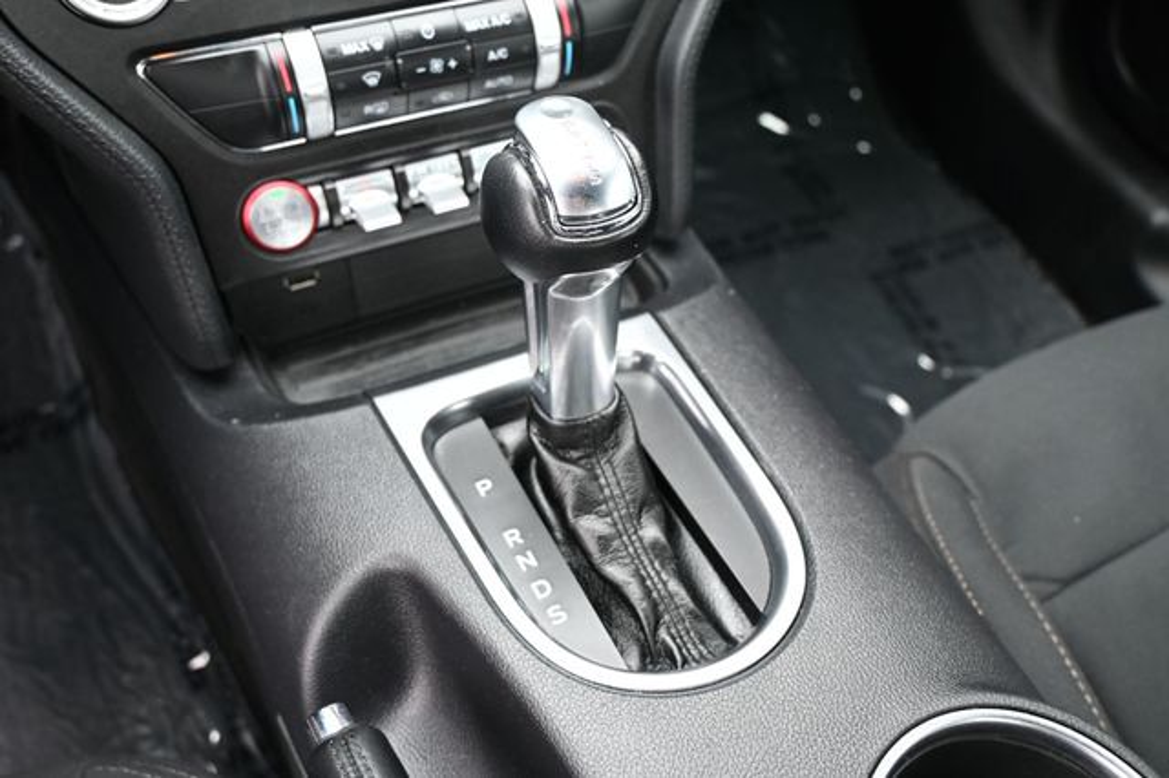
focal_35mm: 31
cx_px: 584
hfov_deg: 60.7
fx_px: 998
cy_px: 389
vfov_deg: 42.6
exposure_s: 1/125
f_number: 3.8
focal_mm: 20.5
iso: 560
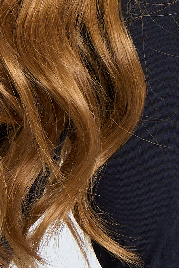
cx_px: -123
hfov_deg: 3.4
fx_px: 3035
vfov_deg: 5.0
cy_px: -33
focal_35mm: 407
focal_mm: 50
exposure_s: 1/125
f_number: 9
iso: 125
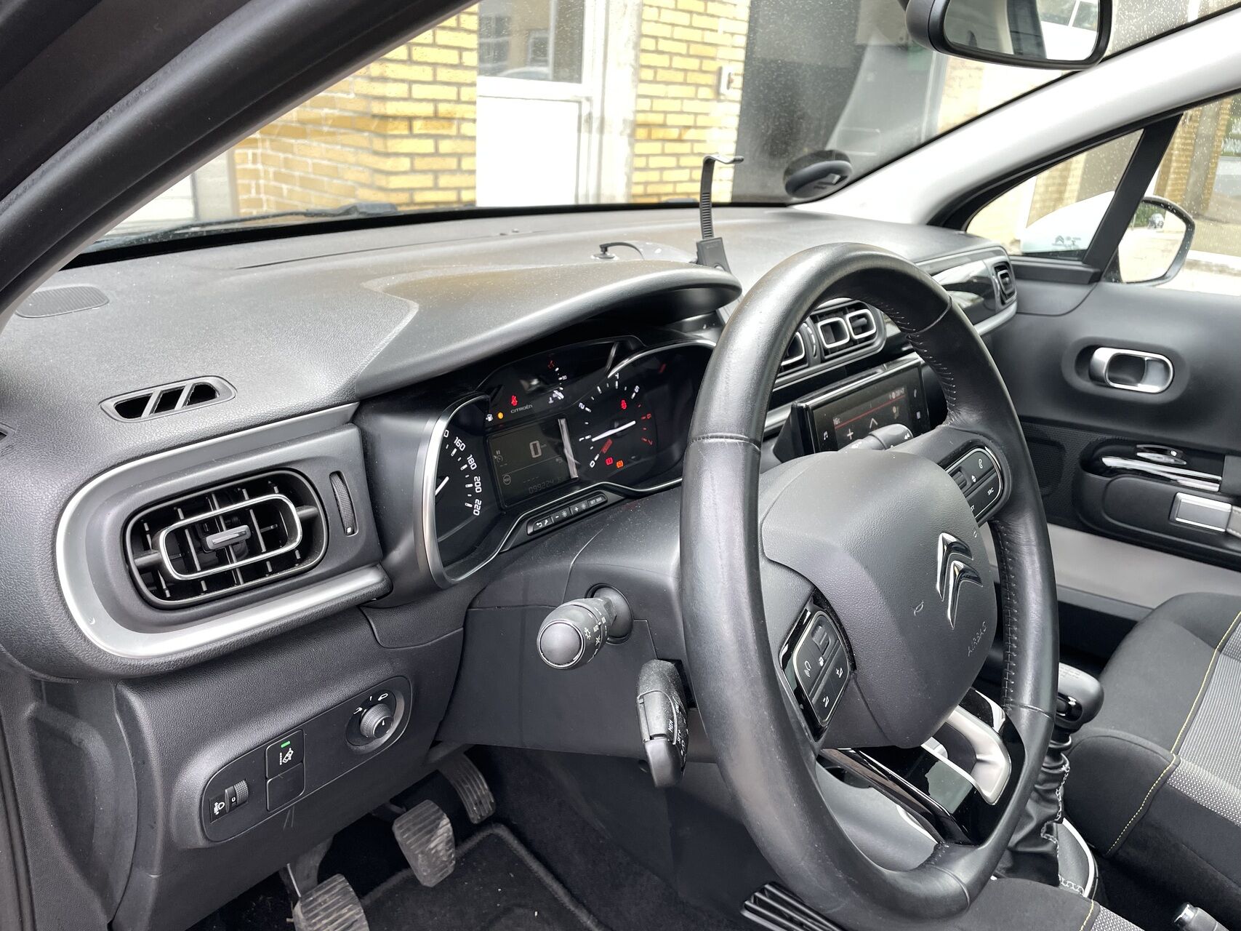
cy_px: 466
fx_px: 932
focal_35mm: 26
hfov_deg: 67.3
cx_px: 620
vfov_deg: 53.1
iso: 80
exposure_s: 1/121
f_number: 1.6
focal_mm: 4.2
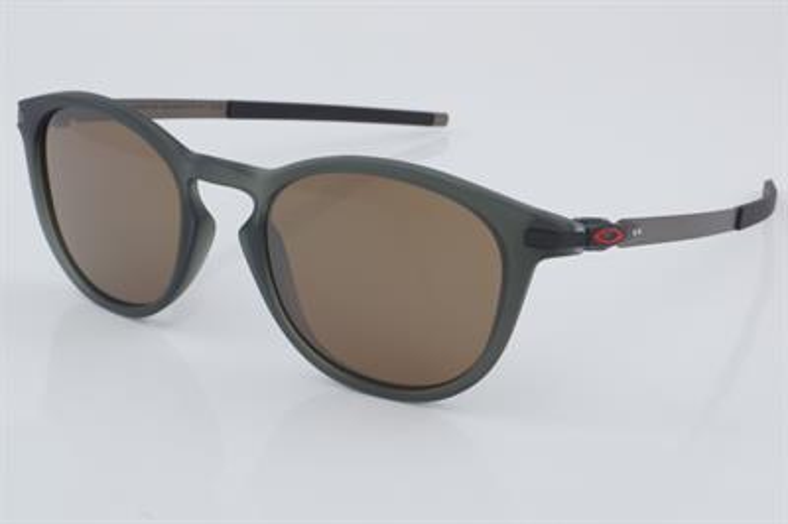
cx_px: 394
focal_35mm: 75
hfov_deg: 27.0
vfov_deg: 18.2
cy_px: 262
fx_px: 1640
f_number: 32
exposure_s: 1/4
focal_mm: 50
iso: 100
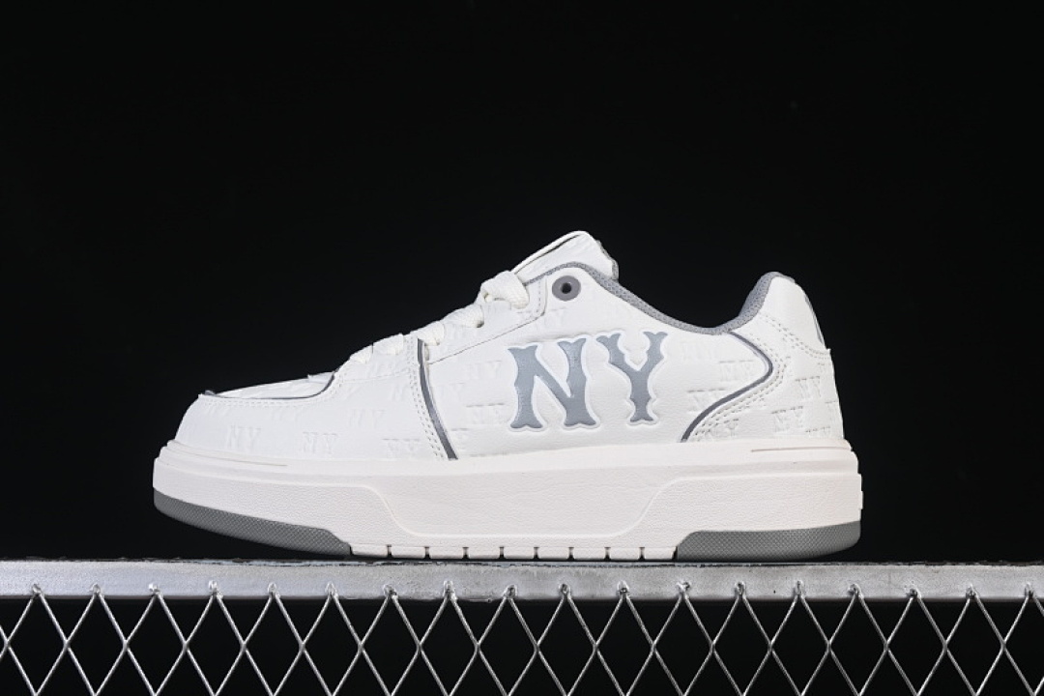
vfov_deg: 18.2
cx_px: 522
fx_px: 2175
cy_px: 348
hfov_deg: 27.0
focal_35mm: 75
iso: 160
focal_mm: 50
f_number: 8
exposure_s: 1/100
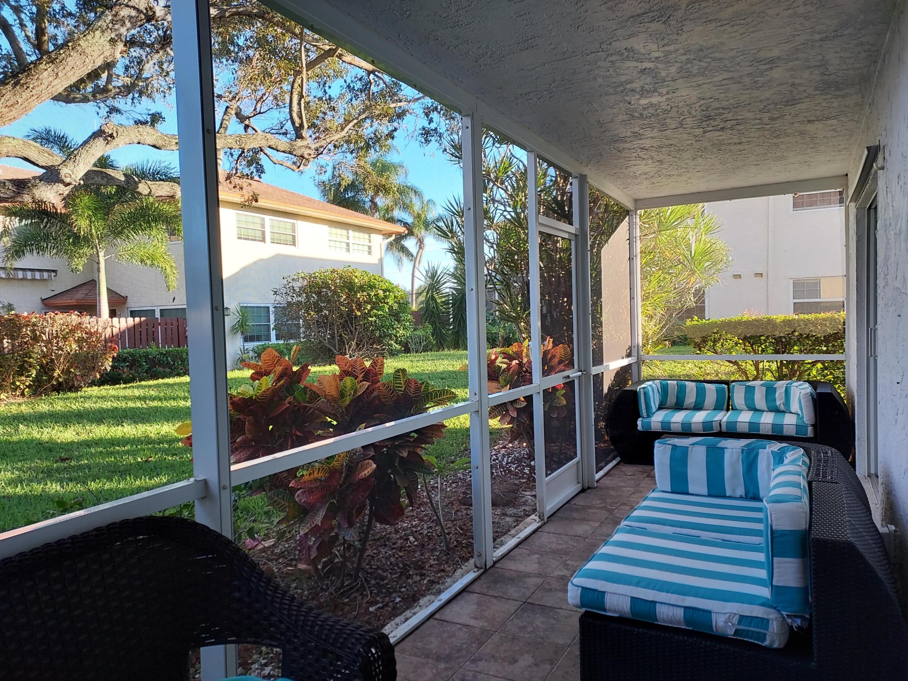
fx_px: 630
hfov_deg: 71.6
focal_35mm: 24
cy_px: 340
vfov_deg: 56.8
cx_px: 454
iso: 50
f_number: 1.8
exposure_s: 1/120
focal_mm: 4.6
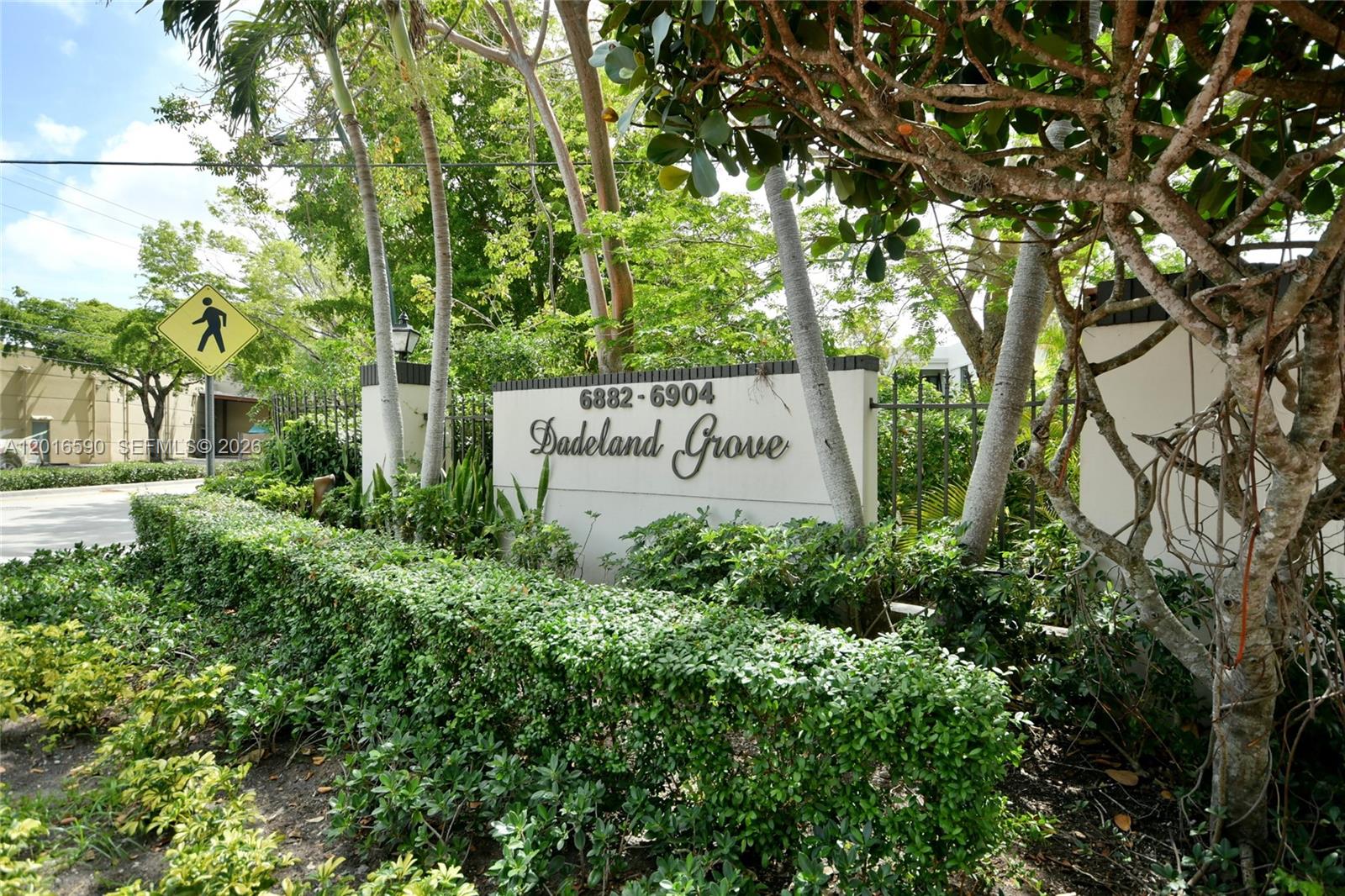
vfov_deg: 59.5
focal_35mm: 21
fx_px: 784
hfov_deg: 81.2
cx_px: 672
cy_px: 448
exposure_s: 1/125
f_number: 5.6
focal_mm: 14
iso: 100
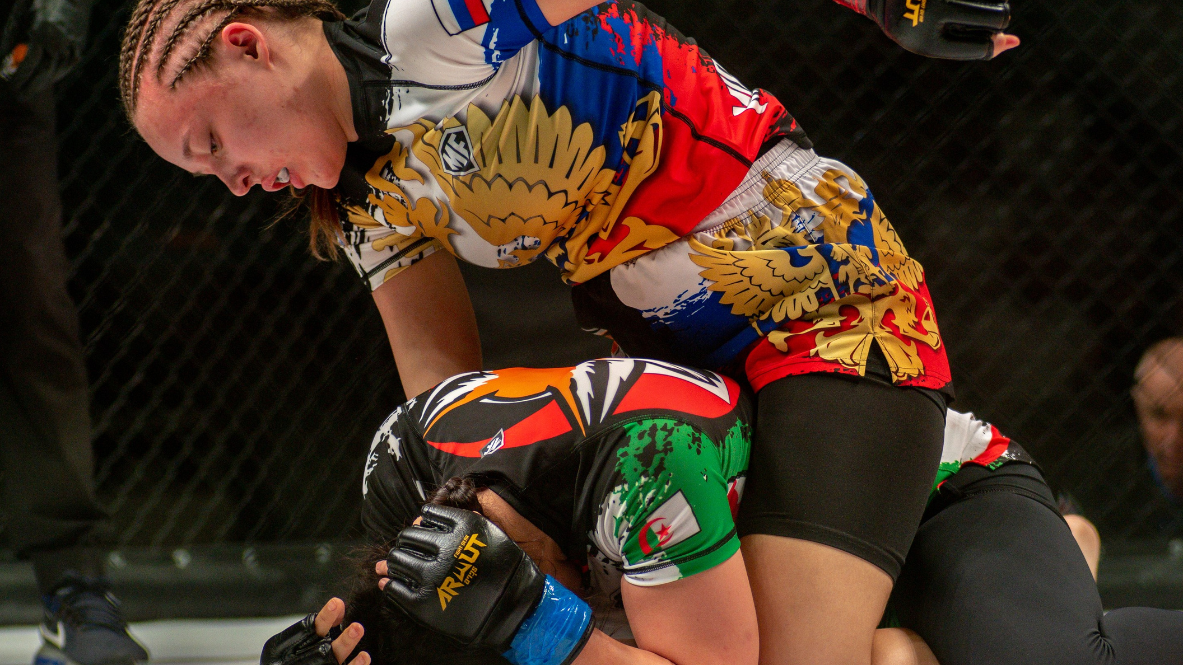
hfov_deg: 16.9
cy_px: 355
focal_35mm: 127
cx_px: 576
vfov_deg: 9.5
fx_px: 3984
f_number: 4
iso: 2000
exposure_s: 1/1250
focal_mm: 100
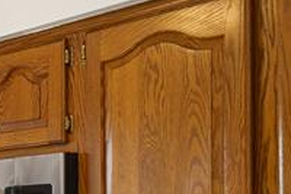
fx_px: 662
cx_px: -228
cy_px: 217
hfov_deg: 19.1
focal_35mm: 82
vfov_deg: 16.1
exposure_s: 1/8
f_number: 4
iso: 100
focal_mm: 16
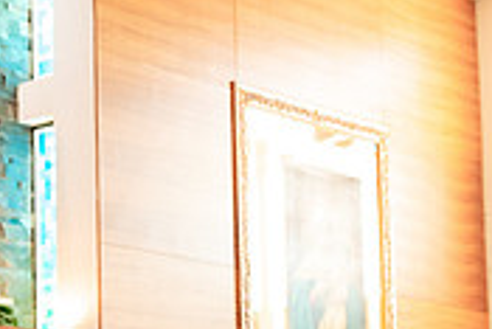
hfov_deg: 15.4
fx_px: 1655
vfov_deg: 11.2
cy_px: 385
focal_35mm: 121
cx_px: -277
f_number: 4.5
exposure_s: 1/125
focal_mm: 35
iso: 2000
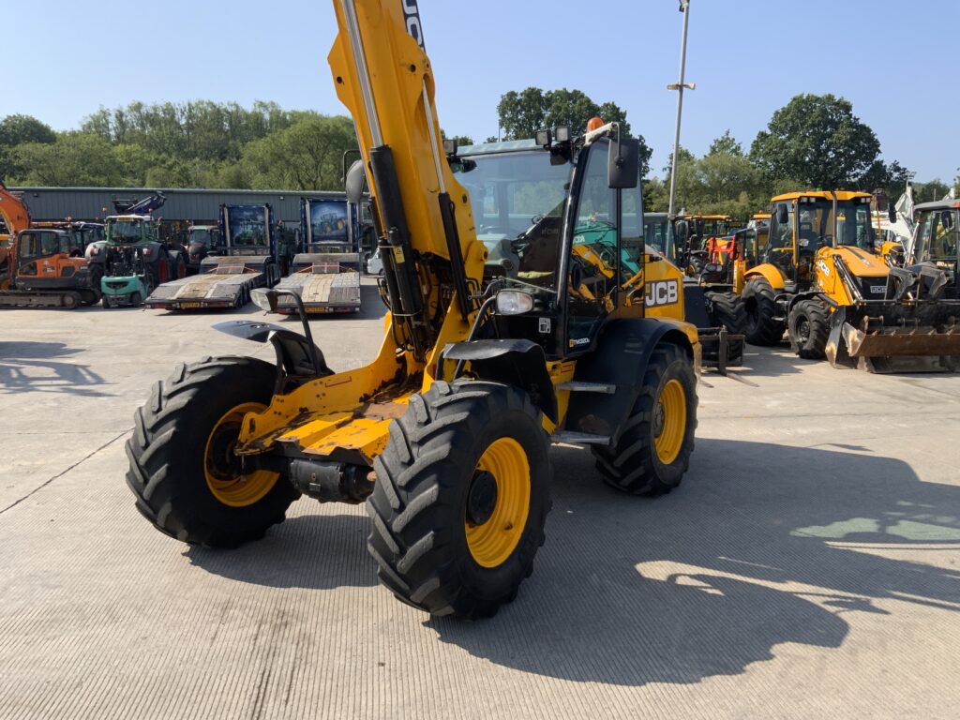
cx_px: 480
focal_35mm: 29
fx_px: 804
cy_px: 360
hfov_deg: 61.7
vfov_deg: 48.2
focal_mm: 3
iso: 16
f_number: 1.8
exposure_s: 1/1144
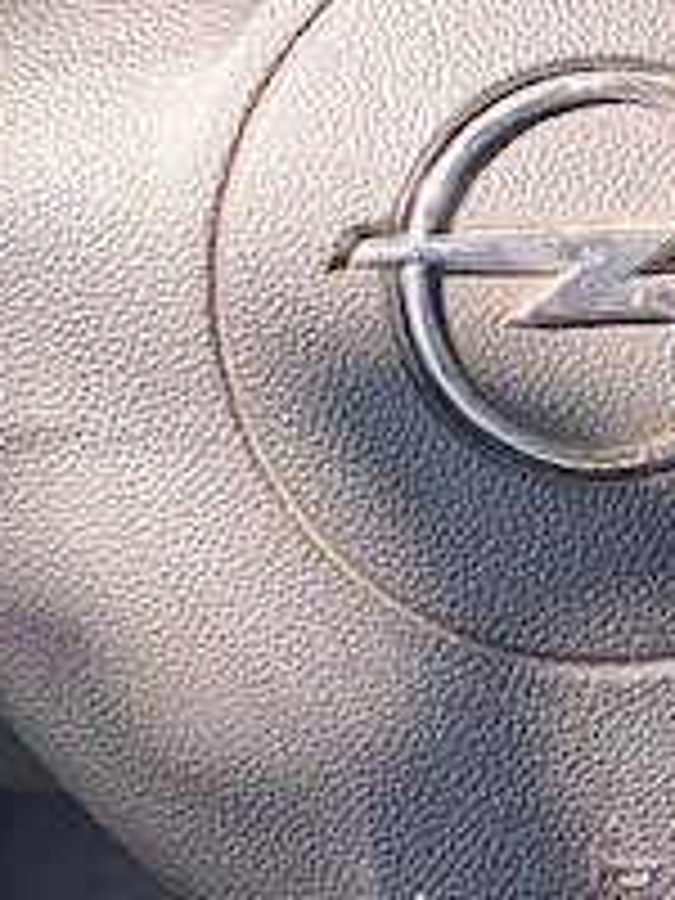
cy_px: 252
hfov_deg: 13.5
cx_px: 716
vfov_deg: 18.1
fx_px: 2808
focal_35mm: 108
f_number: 1.8
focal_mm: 4
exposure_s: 1/100
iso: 40
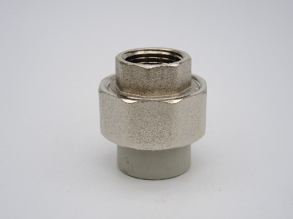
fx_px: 559
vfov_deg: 22.3
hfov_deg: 29.4
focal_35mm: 66
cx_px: 146
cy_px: 110
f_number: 3.2
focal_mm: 14.1
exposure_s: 1/2000
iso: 100
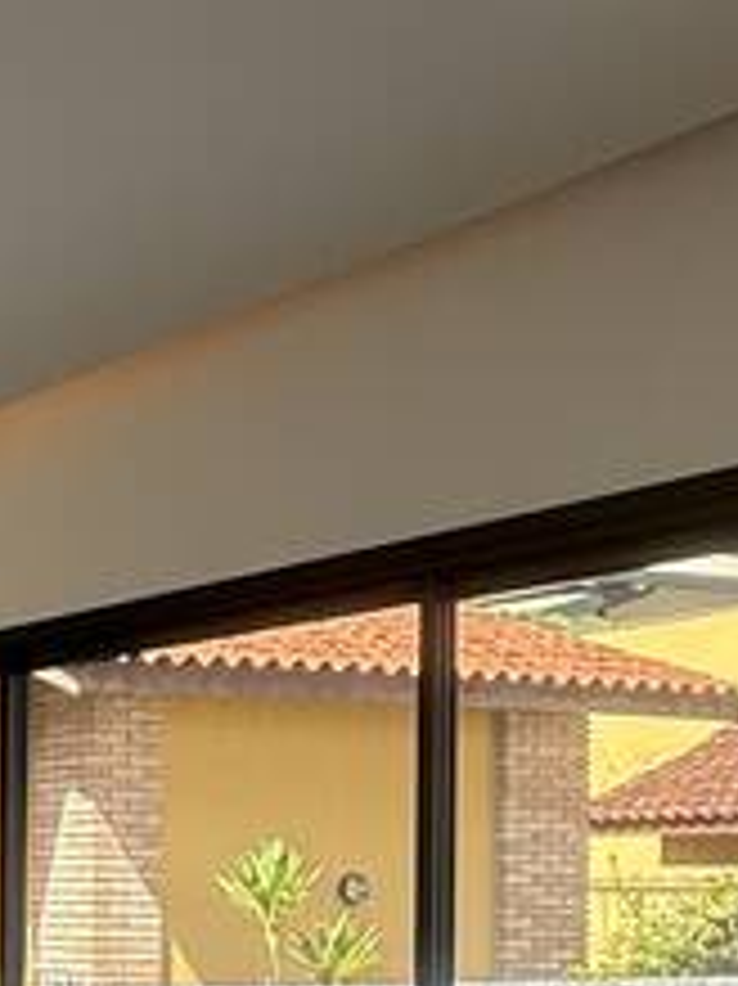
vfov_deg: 27.1
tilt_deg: +0.4
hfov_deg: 17.5
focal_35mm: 69
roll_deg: -1.3
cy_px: 909
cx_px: -562
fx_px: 1963
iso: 64
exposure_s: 1/344
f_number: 2.2
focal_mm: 2.22
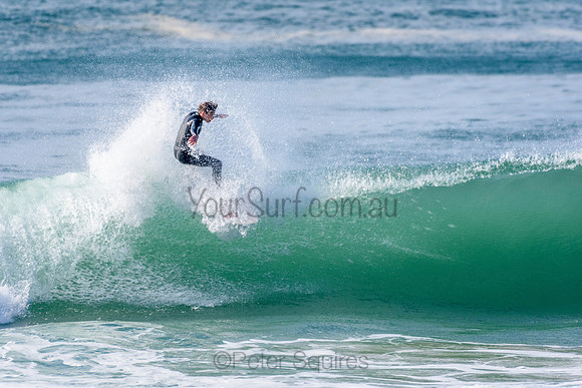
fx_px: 12127
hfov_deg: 2.7
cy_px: 194
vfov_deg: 1.8
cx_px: 291
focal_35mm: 750
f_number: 5.6
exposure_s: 1/2000
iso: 360
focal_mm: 500
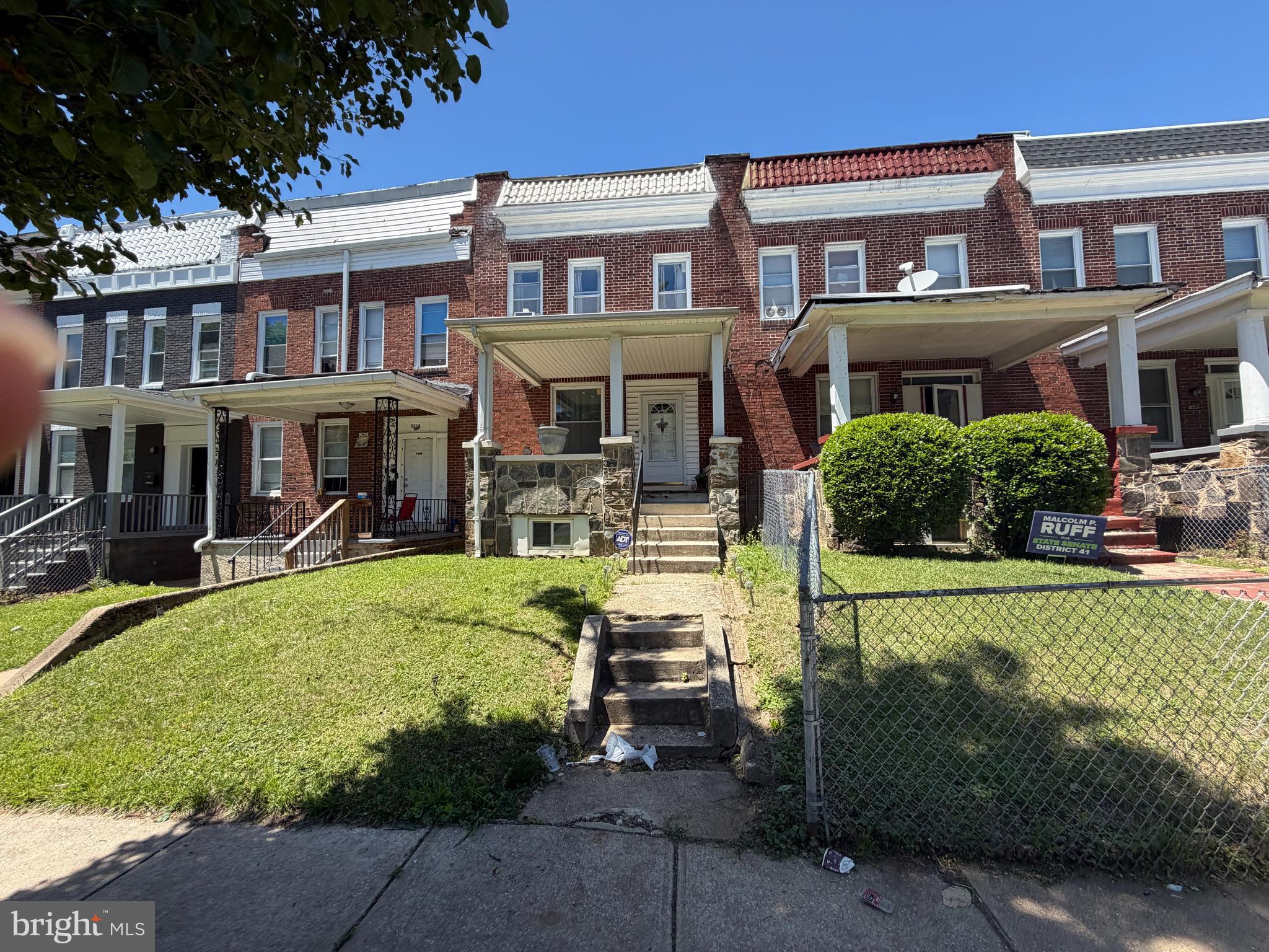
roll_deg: +1.3
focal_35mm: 14
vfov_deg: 85.7
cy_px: 476
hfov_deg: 102.1
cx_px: 634
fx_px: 513
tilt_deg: +4.2
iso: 40
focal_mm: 2.22
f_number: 2.2
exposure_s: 1/694
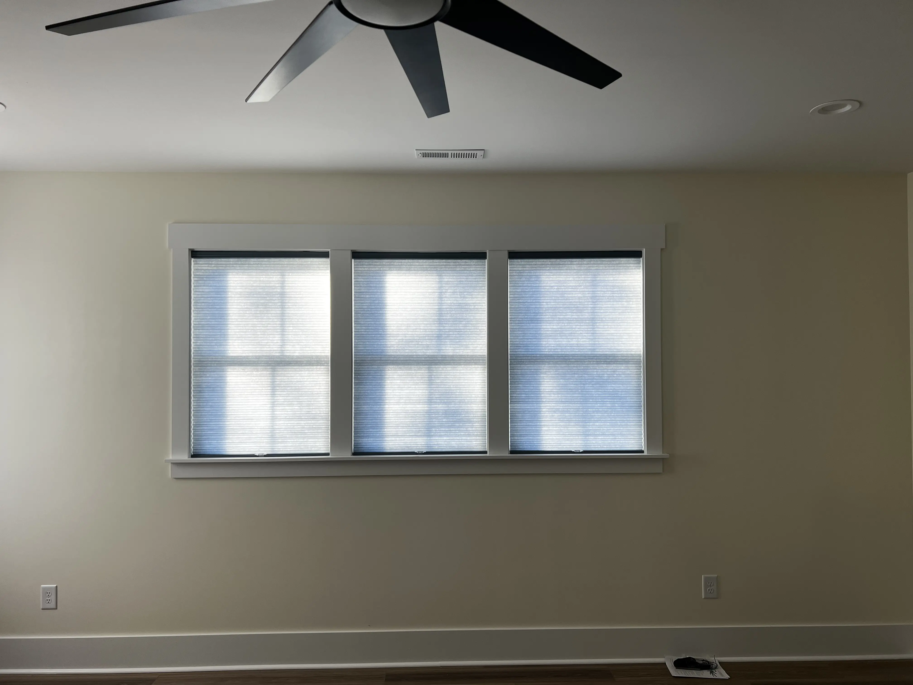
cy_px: 342
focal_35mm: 26
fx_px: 686
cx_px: 456
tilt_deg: +1.5
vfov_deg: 53.1
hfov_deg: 67.3
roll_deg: +0.9
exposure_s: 1/121
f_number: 1.5
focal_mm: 5.7
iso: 50
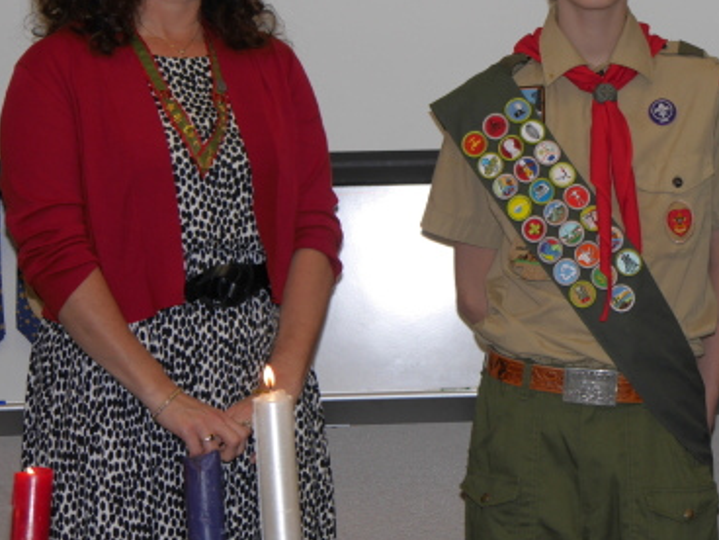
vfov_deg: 10.6
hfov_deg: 14.1
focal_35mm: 139
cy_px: 86
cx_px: 576
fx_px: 2887
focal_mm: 40
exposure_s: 1/60
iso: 200
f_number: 4.7
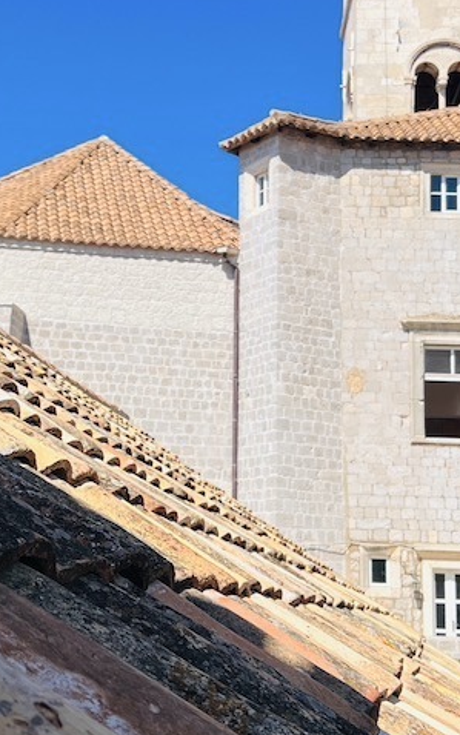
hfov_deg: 21.9
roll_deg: +0.6
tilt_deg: +11.0
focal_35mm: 59
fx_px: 1183
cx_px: 137
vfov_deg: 34.5
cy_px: 337
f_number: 1.5
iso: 50
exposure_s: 1/5587
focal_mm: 5.7
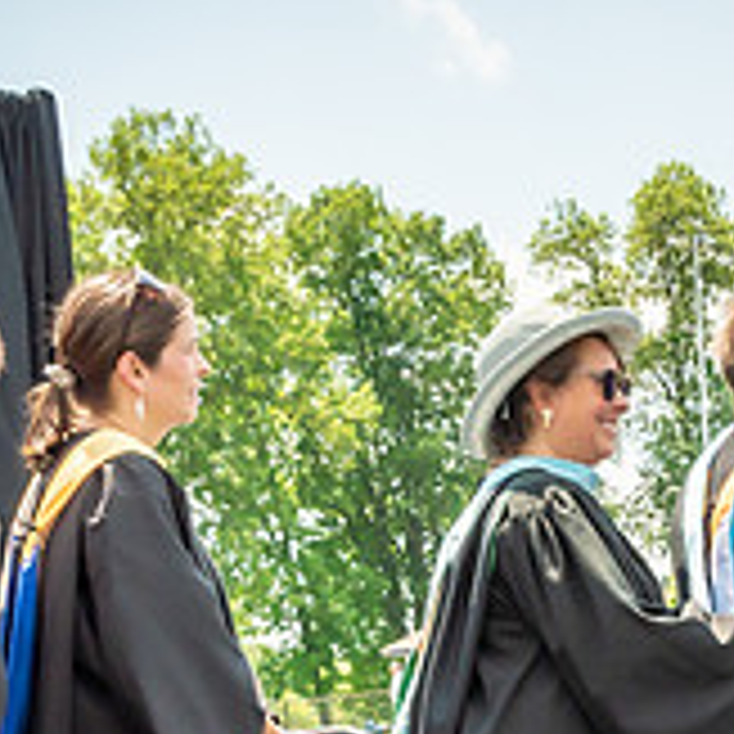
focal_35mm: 136
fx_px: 3263
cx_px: 901
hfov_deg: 12.5
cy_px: 680
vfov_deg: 12.7
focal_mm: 20
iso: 200
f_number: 7.1
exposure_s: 1/800
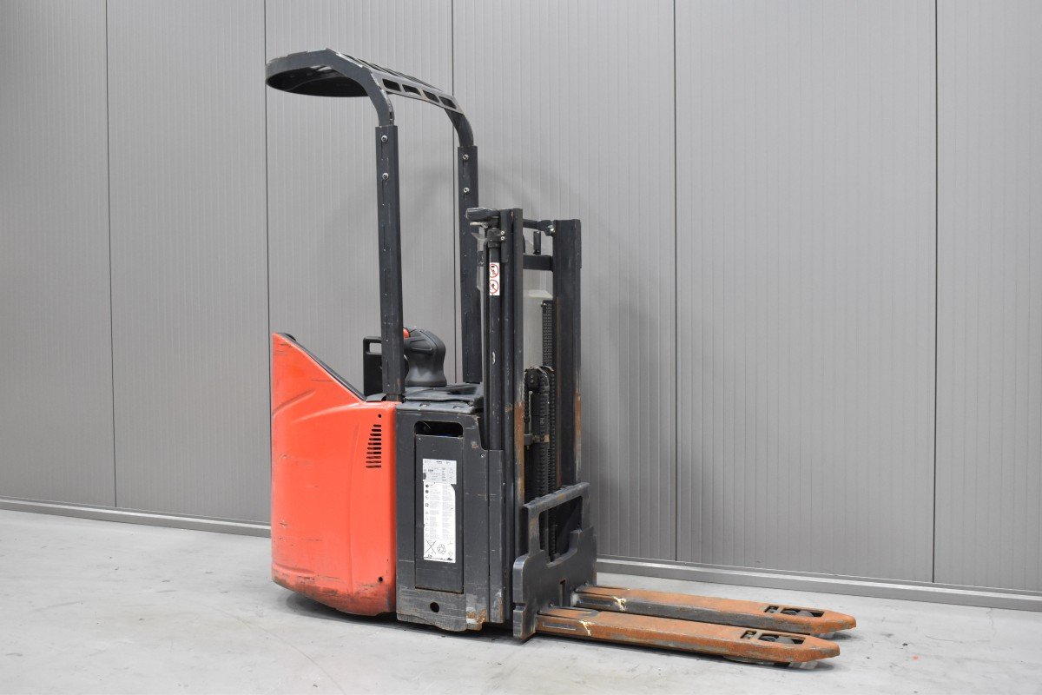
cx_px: 521
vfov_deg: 34.2
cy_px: 348
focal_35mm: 39
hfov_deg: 49.6
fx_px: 1129
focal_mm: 26
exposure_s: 1/30
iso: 1600
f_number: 5
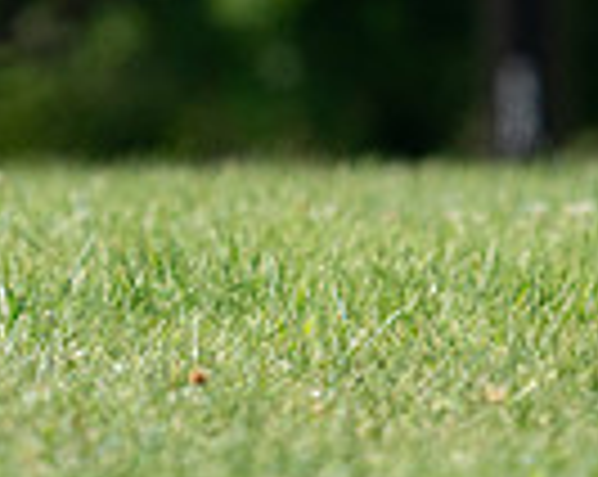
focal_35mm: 1581
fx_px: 27940
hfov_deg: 1.2
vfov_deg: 1.0
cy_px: -322
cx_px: 328
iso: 1250
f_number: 6.3
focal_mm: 385
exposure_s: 1/4000
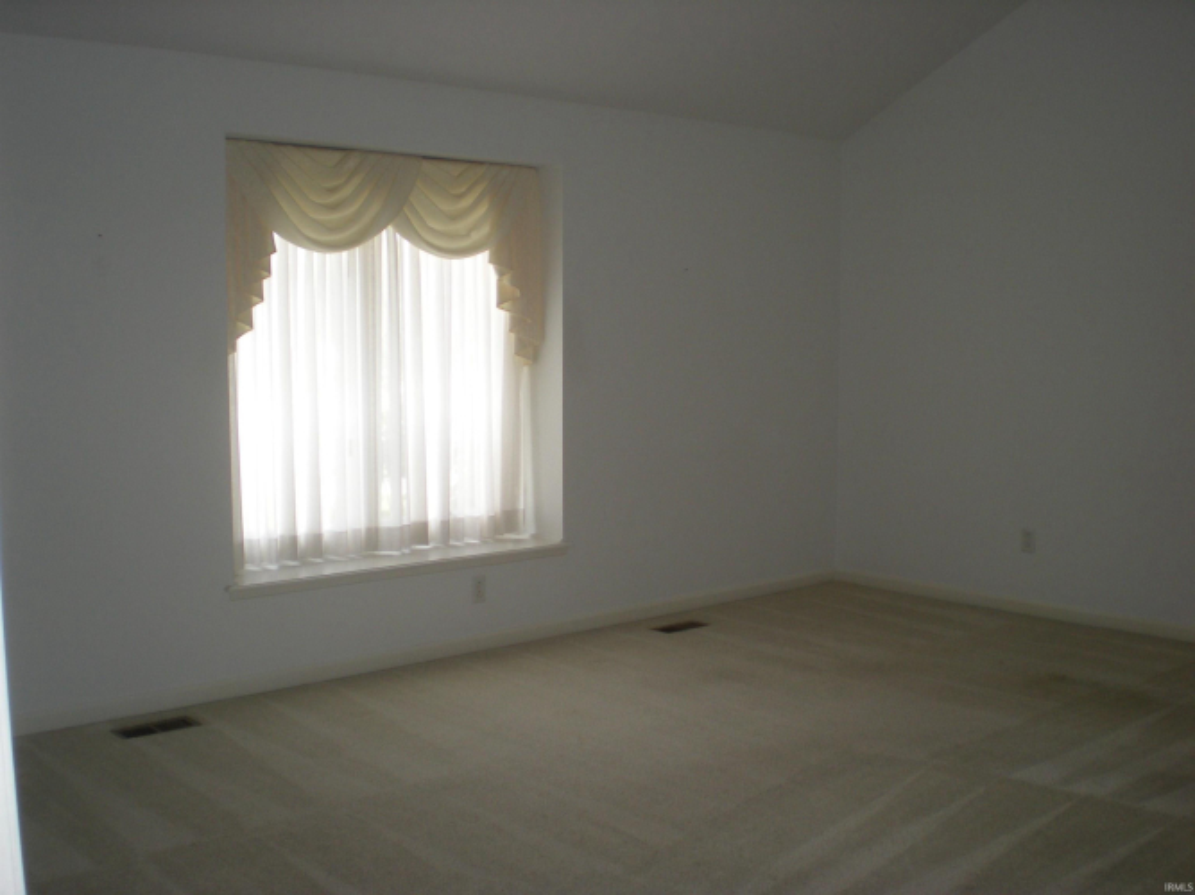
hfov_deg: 49.0
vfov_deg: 37.7
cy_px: 448
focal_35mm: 38
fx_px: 1312
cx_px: 598
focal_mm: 6.3
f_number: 3.1
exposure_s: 1/59.7
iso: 91
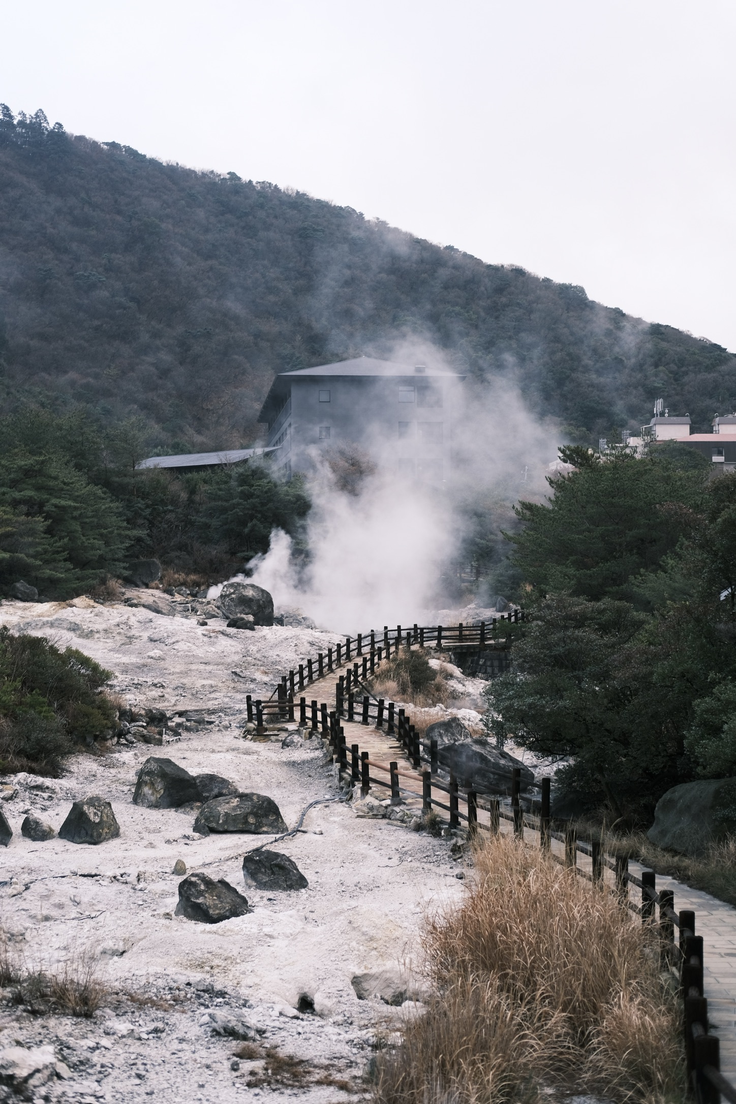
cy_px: 552
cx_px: 368
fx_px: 1625
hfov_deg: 25.5
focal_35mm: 53
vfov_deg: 37.5
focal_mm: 35
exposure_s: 1/160
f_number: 2.5
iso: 320
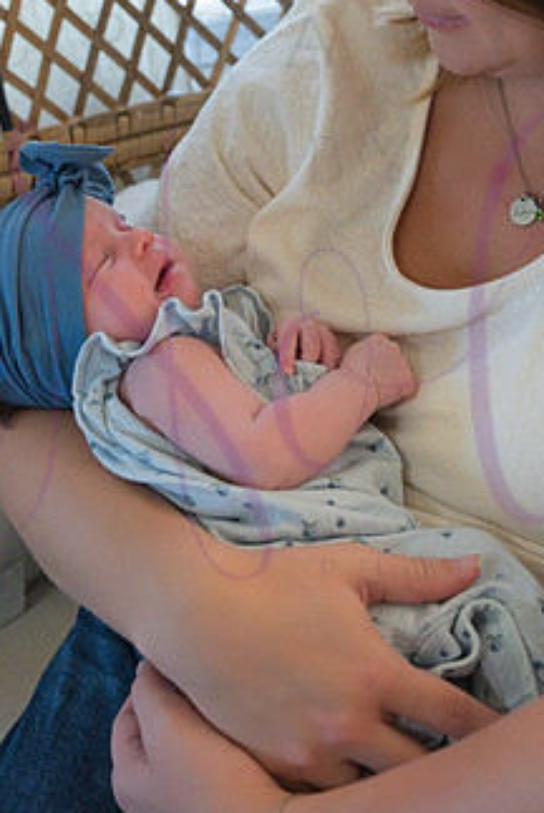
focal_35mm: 62
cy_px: 156
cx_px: 404
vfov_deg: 31.5
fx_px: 1400
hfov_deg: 21.8
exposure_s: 1/320
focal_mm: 34.5
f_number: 4.5
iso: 1600
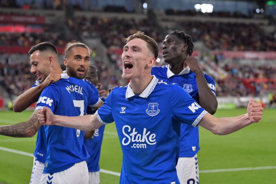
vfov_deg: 18.9
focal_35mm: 72
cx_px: 138
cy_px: 92
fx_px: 552
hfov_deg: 28.1
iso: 1250
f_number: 3.2
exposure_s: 1/1250
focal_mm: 72
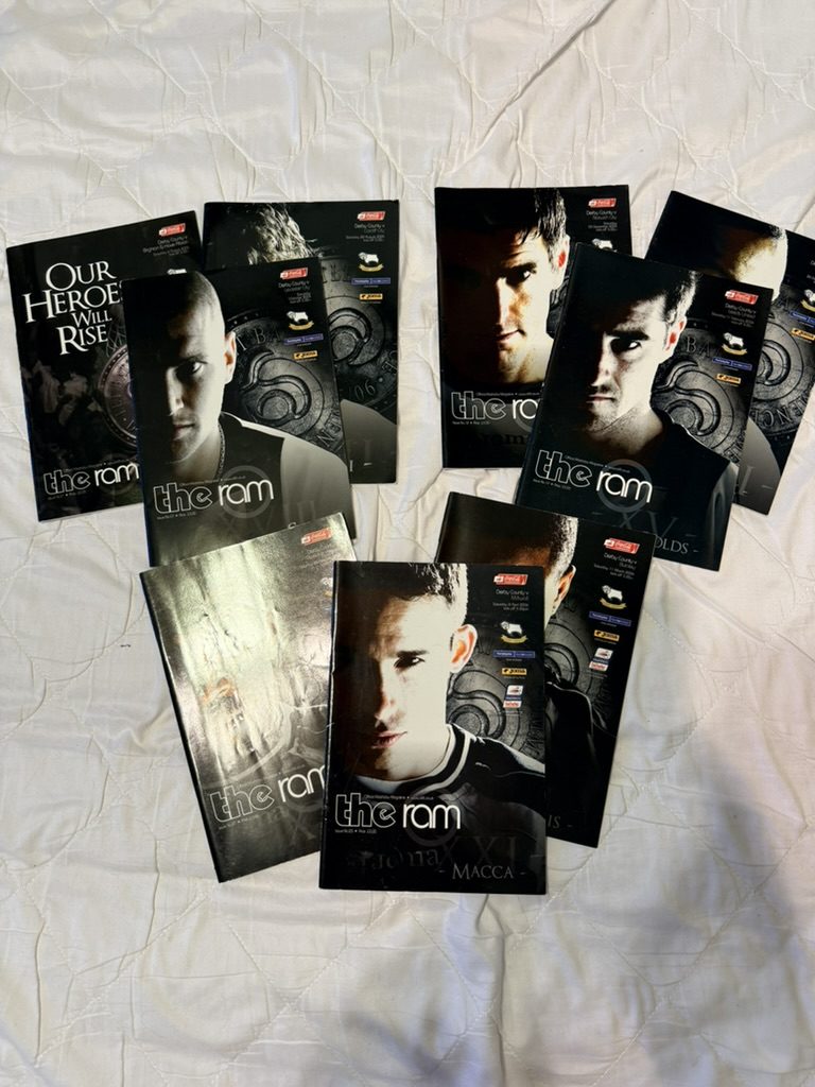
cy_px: 544
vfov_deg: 71.6
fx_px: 753
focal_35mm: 24
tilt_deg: -81.2
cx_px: 408
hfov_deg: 56.8
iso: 125
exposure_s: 1/50
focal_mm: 6.76
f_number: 1.78
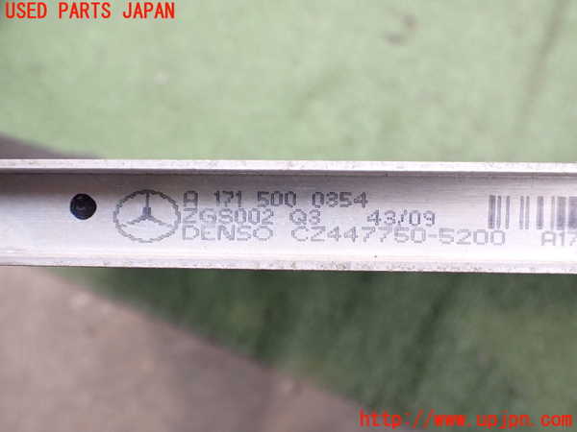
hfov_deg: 60.0
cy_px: 216
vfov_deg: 46.8
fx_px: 500
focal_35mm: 30
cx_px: 288
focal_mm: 5.4
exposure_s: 1/125
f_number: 2.3
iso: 400
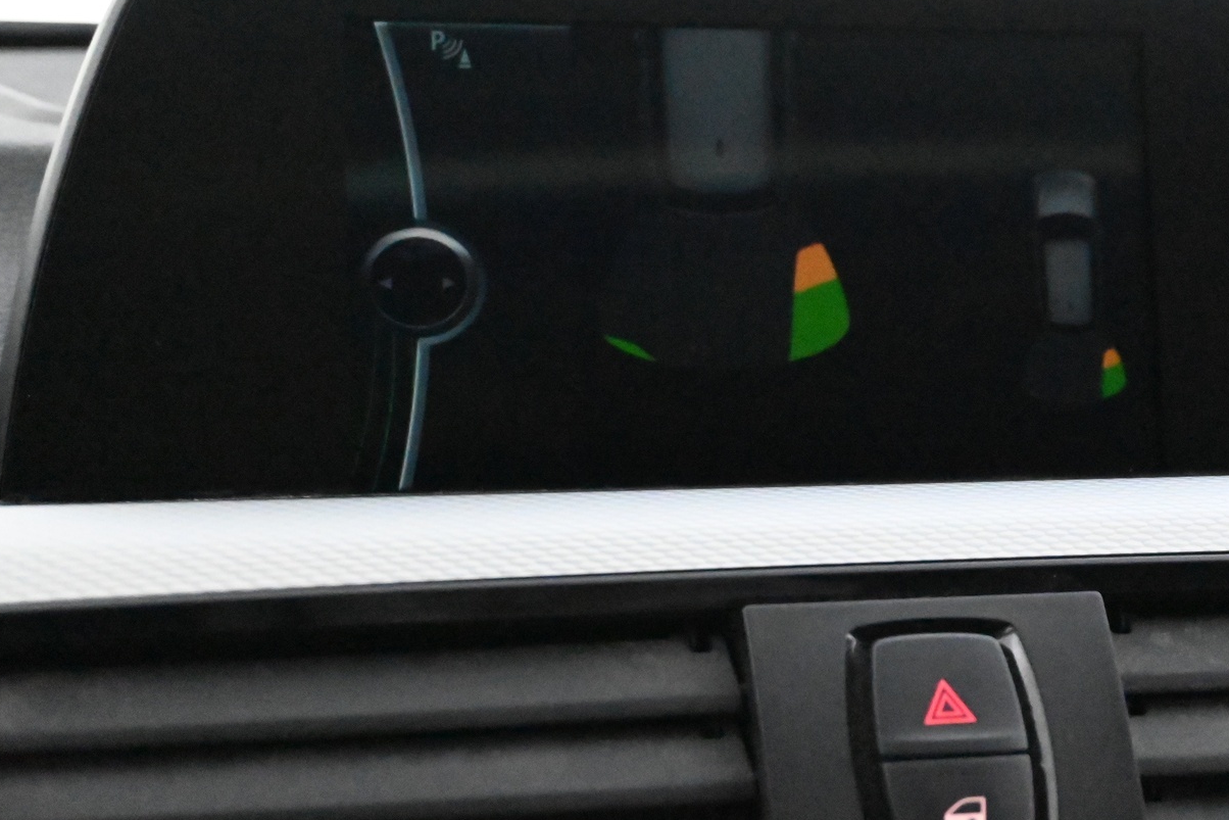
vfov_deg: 18.2
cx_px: 795
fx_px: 2549
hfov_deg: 27.0
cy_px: 295
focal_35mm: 75
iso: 22800
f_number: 5.3
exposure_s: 1/60
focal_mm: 37
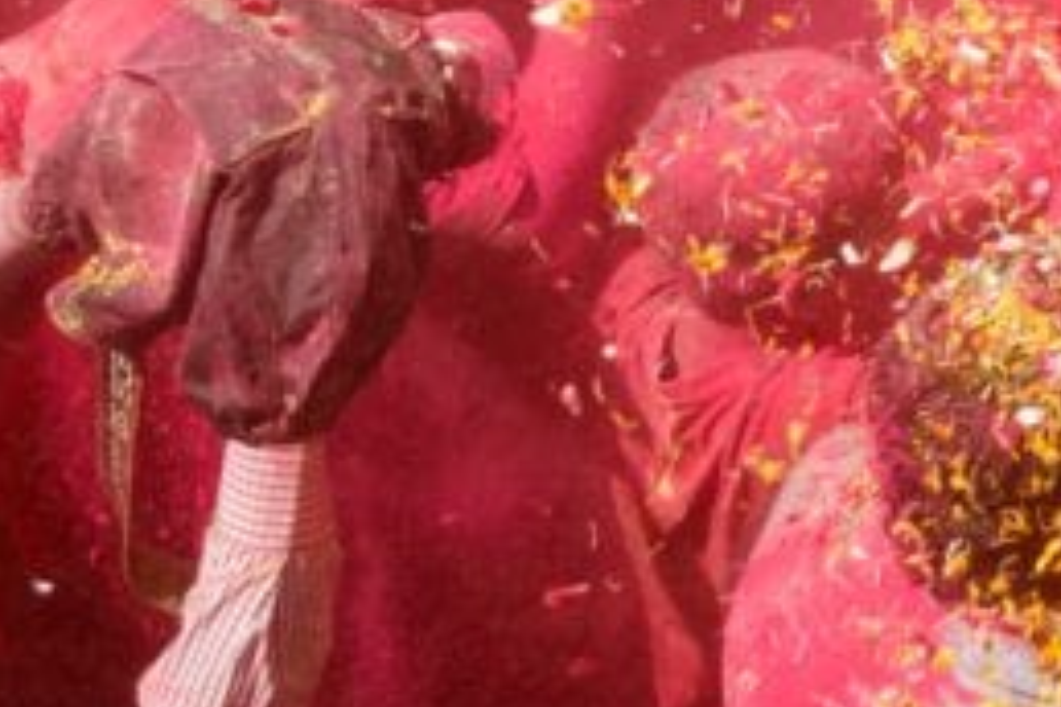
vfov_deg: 5.2
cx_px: 1341
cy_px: -536
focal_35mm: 262
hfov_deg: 7.8
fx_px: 7721
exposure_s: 1/250
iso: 200
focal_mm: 44
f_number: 8
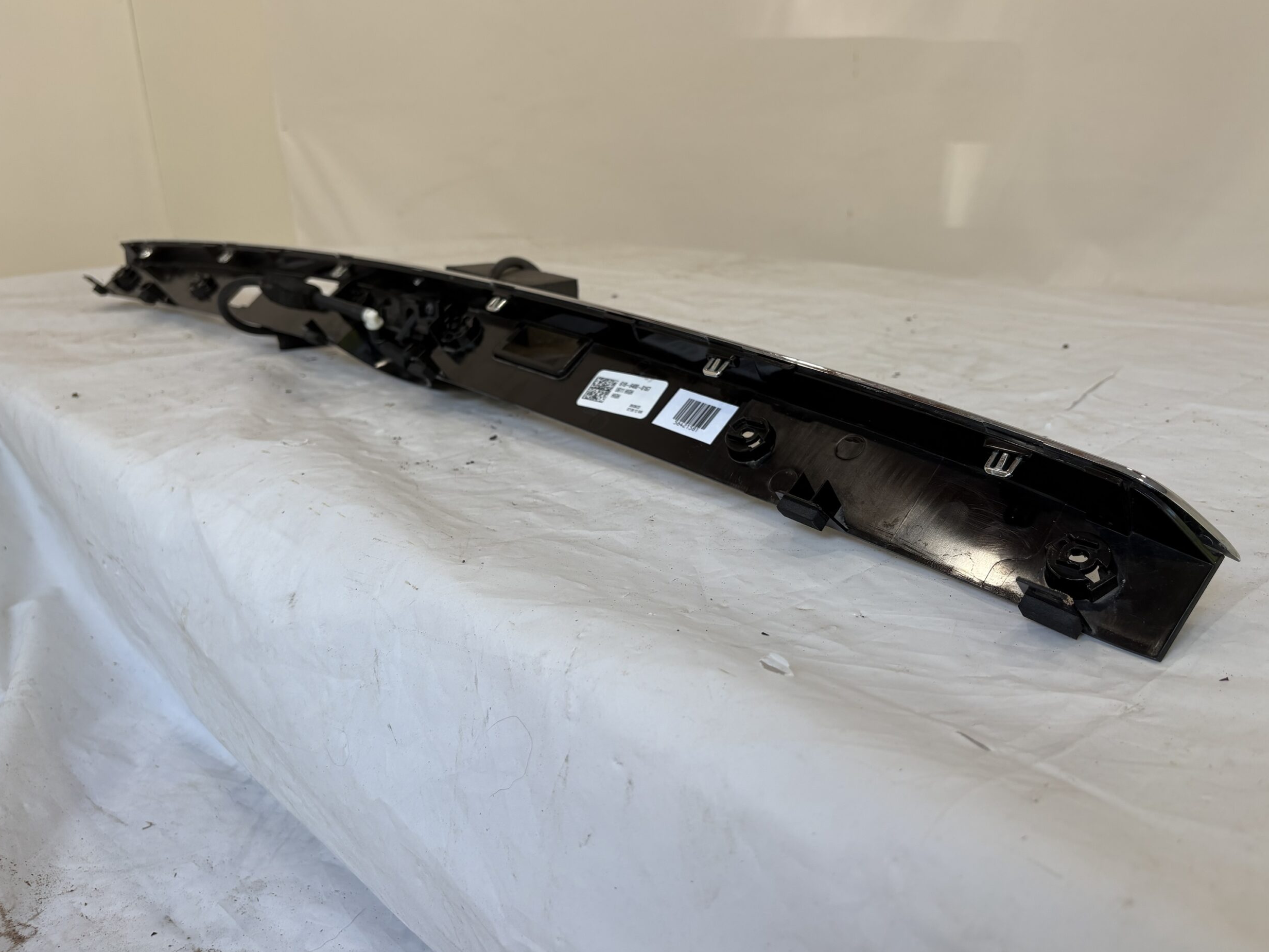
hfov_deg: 65.3
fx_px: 990
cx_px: 656
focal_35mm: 27
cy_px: 468
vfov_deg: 51.4
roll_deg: +2.9
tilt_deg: -18.5
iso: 32
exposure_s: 1/122
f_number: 1.6
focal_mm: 5.96
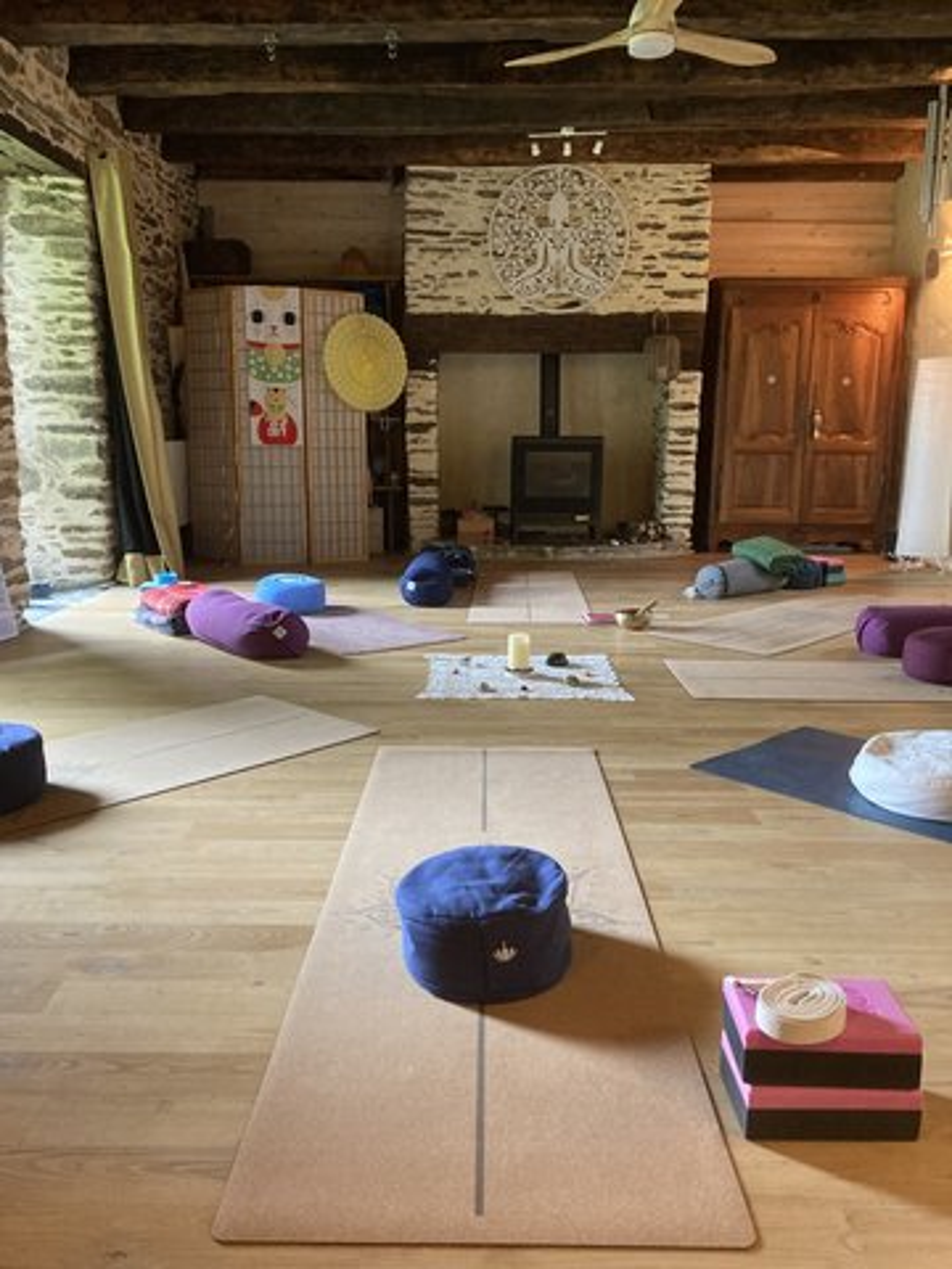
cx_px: 476
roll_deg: -0.5
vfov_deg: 63.4
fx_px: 1027
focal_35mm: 28
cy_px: 634
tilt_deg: -9.4
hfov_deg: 49.7
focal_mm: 3.99
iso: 320
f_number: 1.8
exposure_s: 1/33
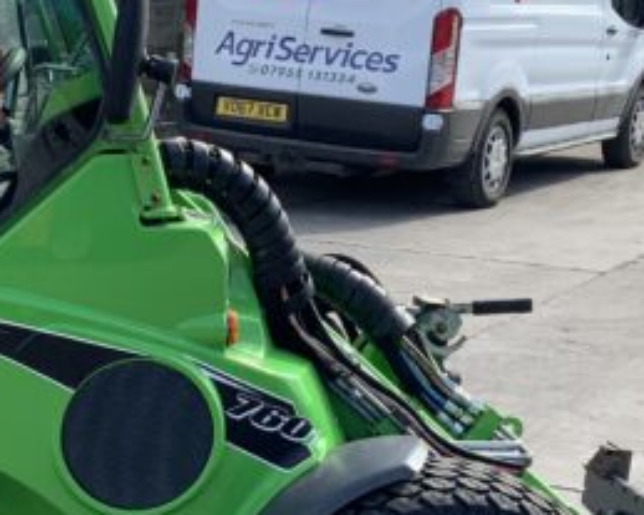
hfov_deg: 17.1
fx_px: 2134
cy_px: 299
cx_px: 172
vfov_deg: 13.7
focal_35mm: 112
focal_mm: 3
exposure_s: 1/700
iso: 16
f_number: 1.8
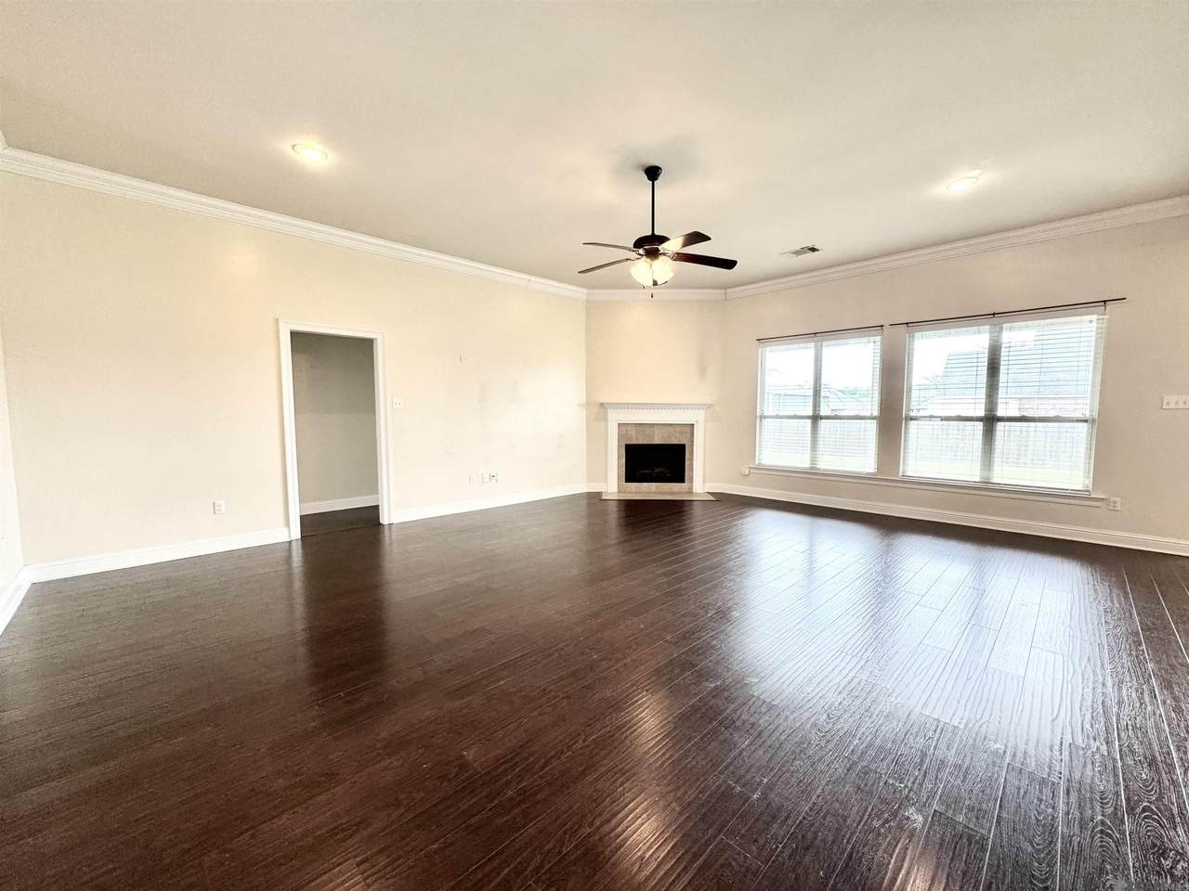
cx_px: 594
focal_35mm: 14
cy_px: 446
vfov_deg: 85.7
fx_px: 481
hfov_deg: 102.1
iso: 200
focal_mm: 2.22
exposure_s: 1/120
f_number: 2.2
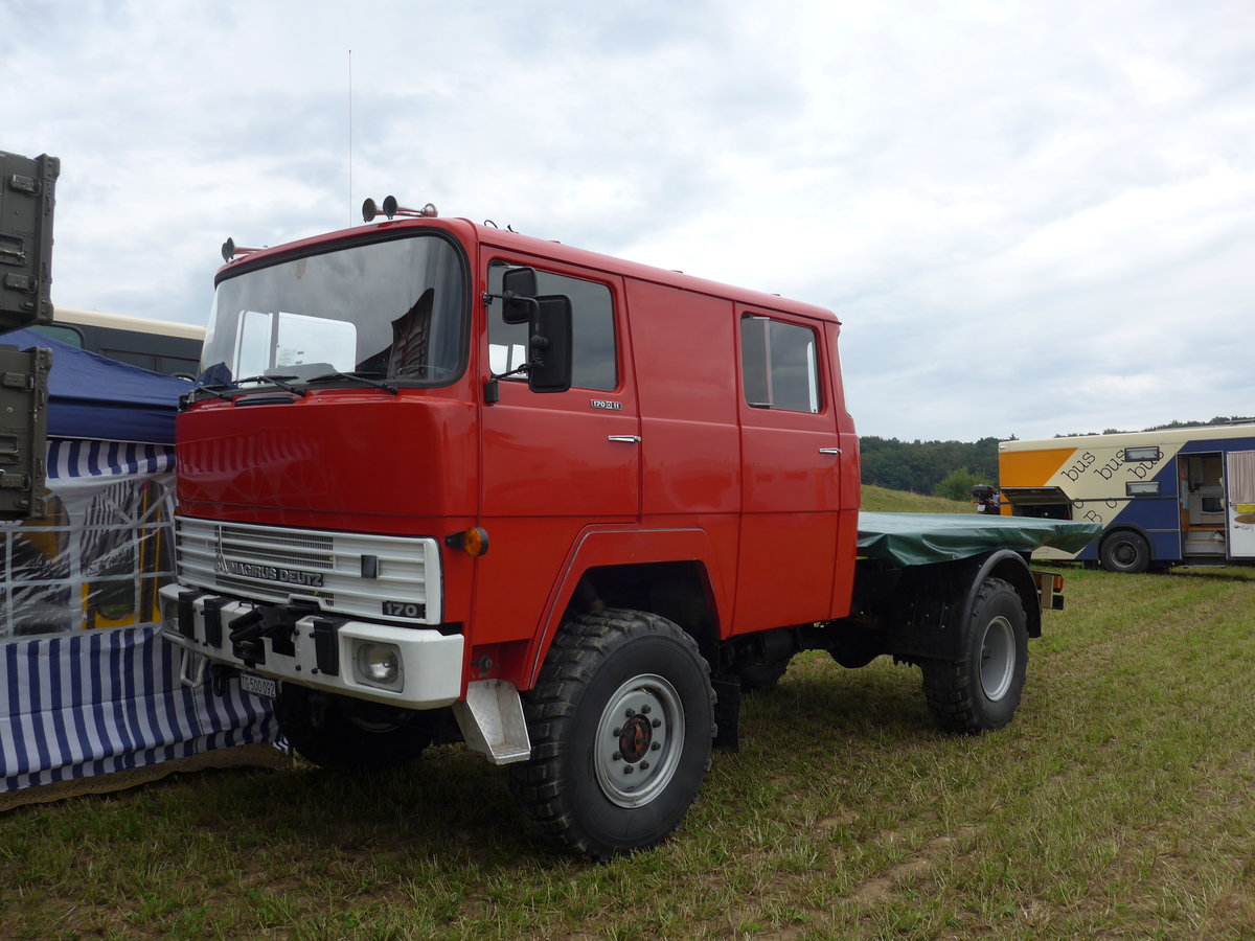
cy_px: 470
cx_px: 628
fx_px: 1051
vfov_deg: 48.2
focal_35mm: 29
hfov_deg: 61.7
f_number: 2.8
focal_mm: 6
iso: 80
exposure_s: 1/400
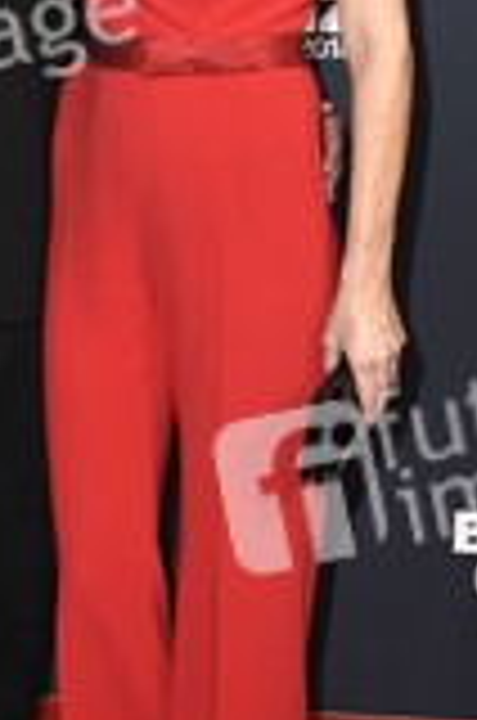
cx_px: 36
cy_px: 243
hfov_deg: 14.9
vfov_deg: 22.6
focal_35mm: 90
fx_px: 1796
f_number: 6.3
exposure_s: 1/160
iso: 640
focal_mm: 24
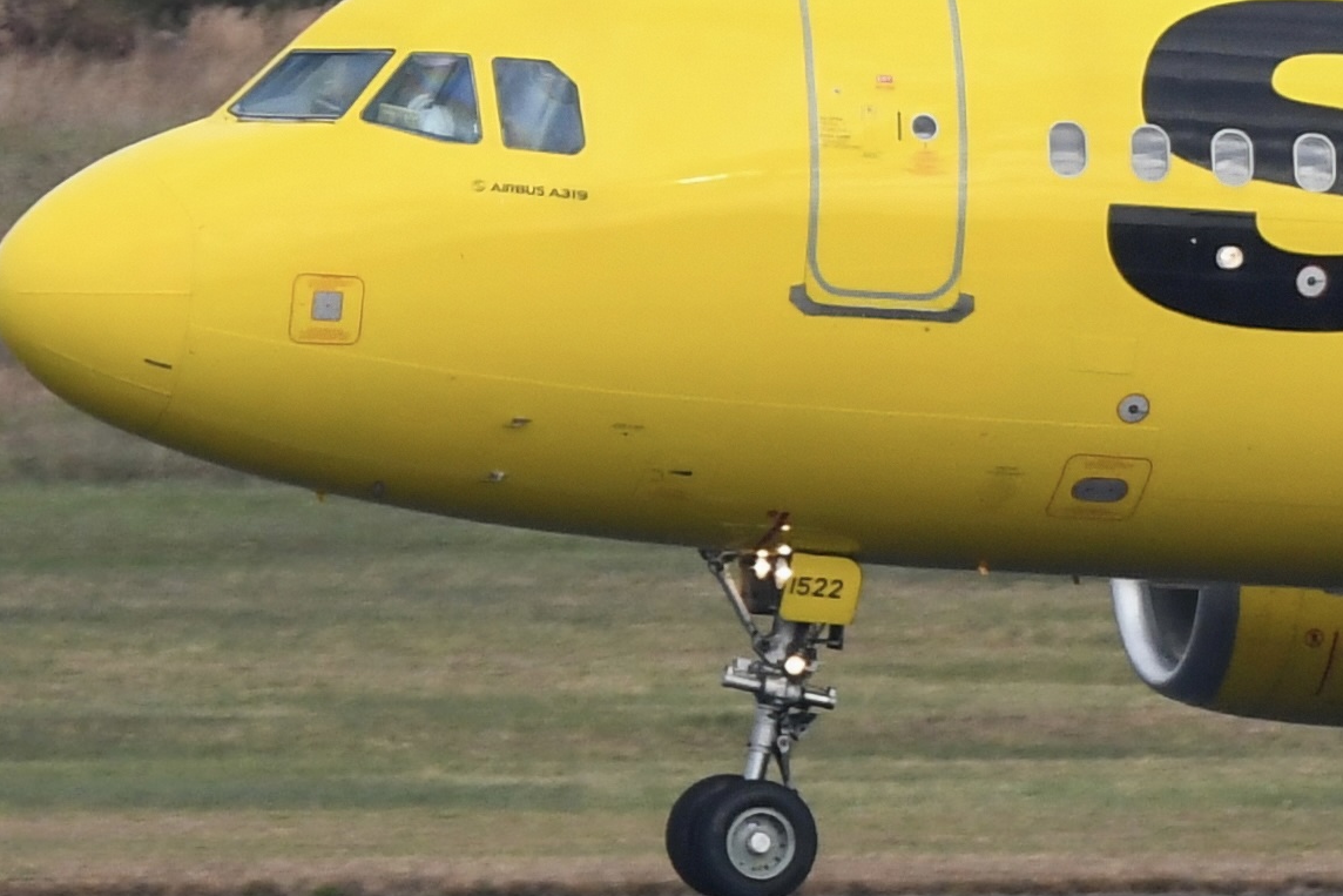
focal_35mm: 2064
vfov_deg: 0.7
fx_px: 77003
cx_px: 2976
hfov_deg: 1.0
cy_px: 301
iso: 800
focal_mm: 290
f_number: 9
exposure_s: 1/1000
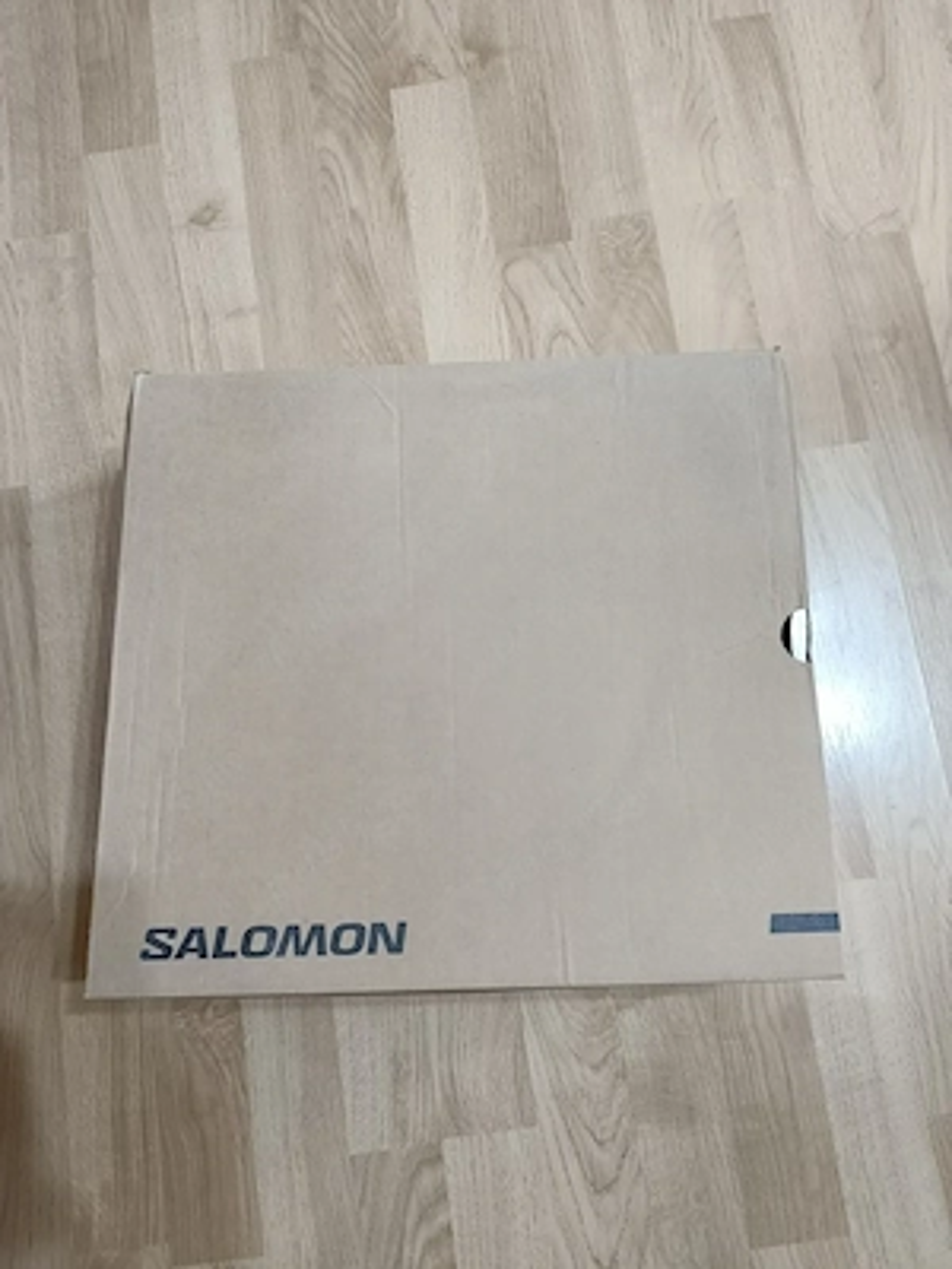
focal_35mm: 24
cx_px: 476
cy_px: 634
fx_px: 880
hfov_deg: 56.8
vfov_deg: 71.6
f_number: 1.65
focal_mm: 6.14
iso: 800
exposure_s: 1/50
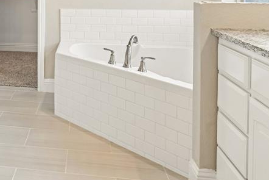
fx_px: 329
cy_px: -23
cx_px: 5
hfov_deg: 39.6
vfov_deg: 27.6
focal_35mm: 44
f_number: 8
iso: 400
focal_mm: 19
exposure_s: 1/50
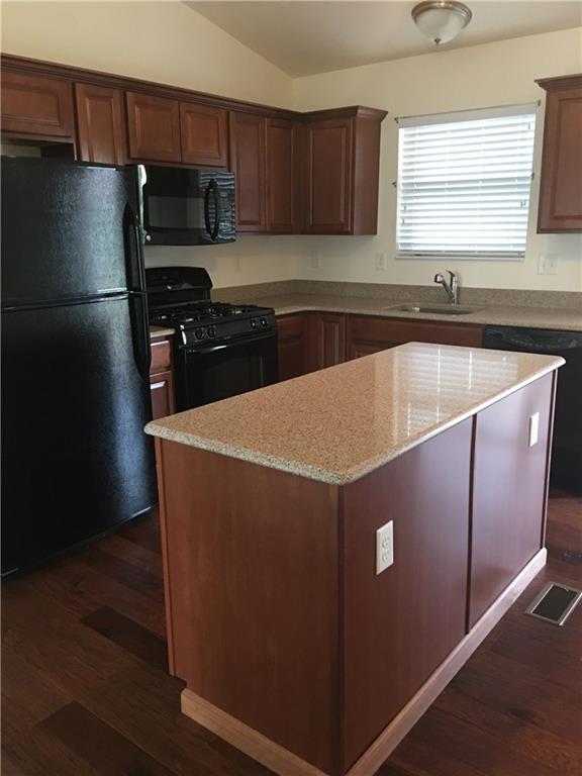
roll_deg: +1.0
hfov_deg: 48.2
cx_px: 291
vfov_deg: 61.7
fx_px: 650
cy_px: 388
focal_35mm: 29
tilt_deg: -12.9
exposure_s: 1/15
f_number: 2.2
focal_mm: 4.15
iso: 100
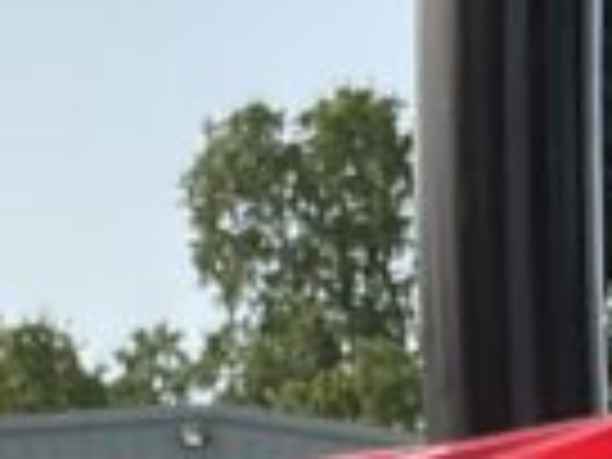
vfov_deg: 6.4
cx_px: 464
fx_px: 3730
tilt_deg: -5.6
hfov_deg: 9.4
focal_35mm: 211
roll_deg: -1.2
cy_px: 1431
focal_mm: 3
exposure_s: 1/551
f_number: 1.8
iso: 25
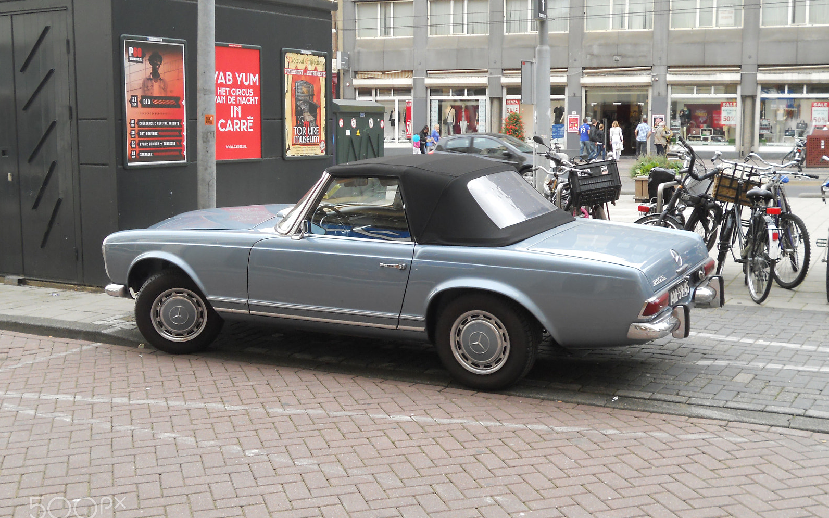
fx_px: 1107
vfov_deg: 26.3
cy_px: 264
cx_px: 413
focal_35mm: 49
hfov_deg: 41.1
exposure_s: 1/125
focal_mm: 8.2
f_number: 4.3
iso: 160
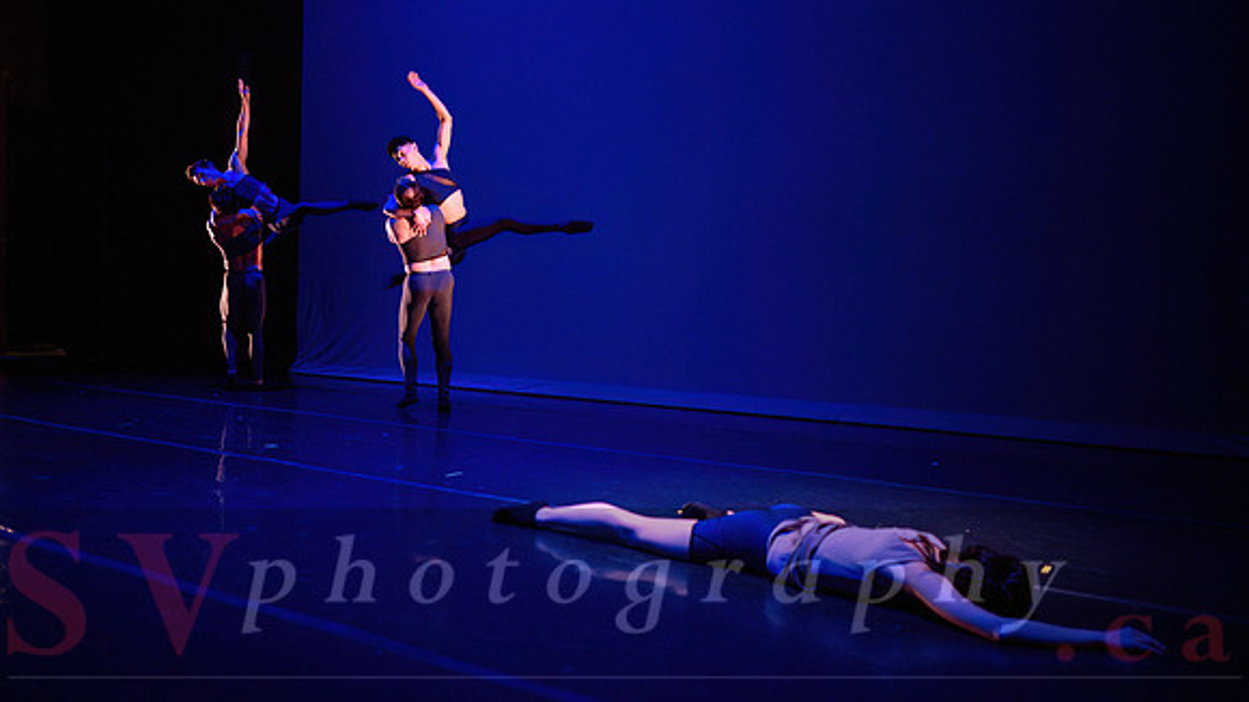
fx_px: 1003
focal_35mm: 30
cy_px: 393
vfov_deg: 38.5
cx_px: 497
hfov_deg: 63.2
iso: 1000
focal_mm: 24
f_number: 1.4
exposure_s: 1/320
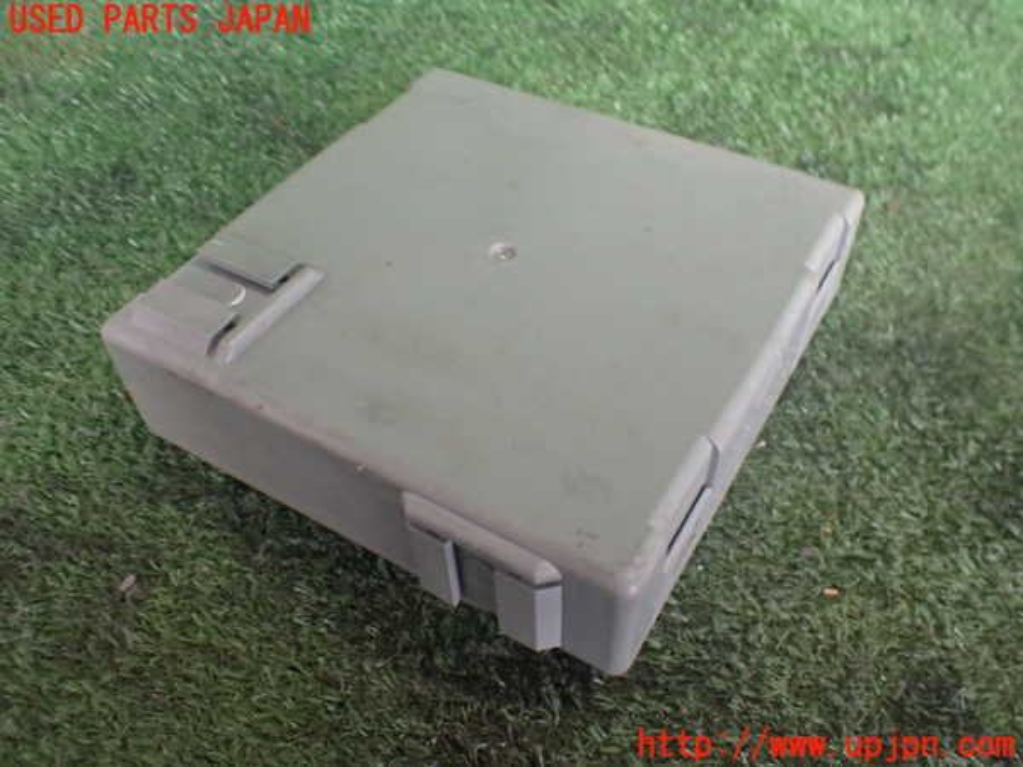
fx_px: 887
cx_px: 512
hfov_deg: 60.0
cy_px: 384
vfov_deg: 46.8
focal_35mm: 30
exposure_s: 1/125
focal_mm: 5.4
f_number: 2.3
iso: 800
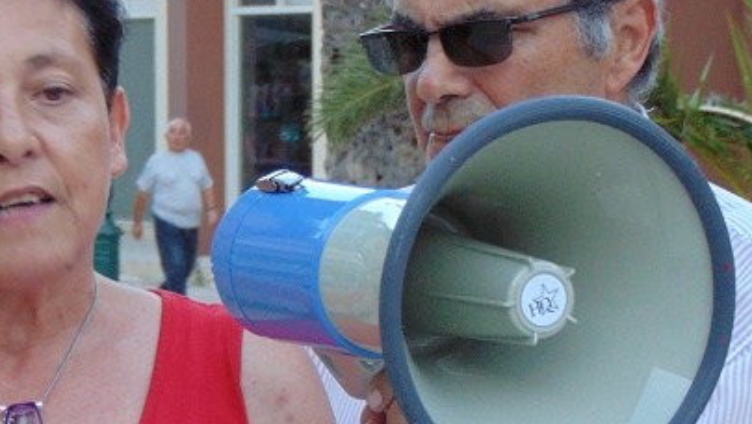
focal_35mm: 218
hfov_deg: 9.9
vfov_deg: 5.6
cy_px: 307
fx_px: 4348
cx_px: 215
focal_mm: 19.4
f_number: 3.9
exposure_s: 1/30
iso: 160
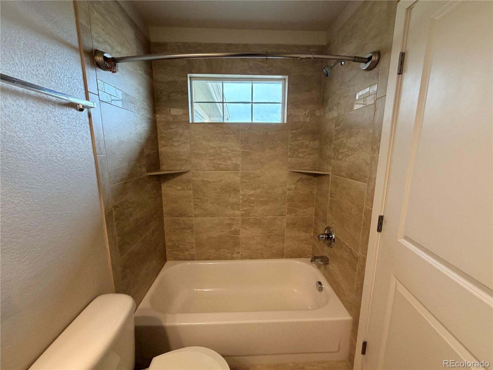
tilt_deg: -10.3
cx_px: 246
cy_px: 185
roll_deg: -1.1
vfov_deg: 85.7
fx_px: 199
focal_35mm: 14
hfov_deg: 102.1
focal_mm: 2.22
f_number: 2.2
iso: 250
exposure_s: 1/120
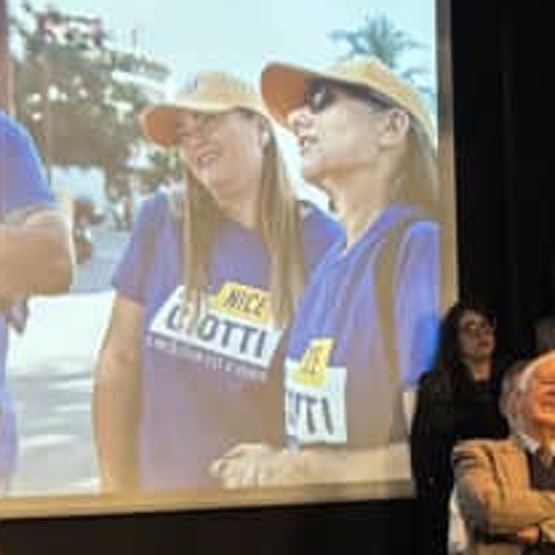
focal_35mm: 85
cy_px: 286
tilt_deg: +6.3
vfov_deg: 20.4
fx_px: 1542
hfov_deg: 19.6
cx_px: 603
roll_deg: +1.7
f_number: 1.6
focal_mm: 5.96
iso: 500
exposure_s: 1/34
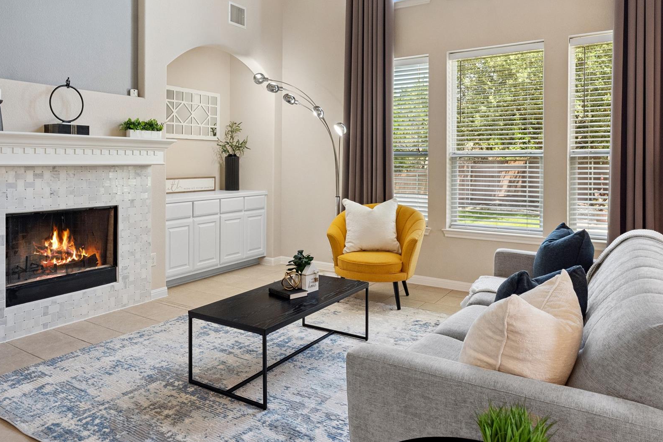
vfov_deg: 49.2
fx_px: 479
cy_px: 172
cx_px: 295
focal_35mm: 26
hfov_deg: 69.2
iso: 1600
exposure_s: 1/60
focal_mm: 20
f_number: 8
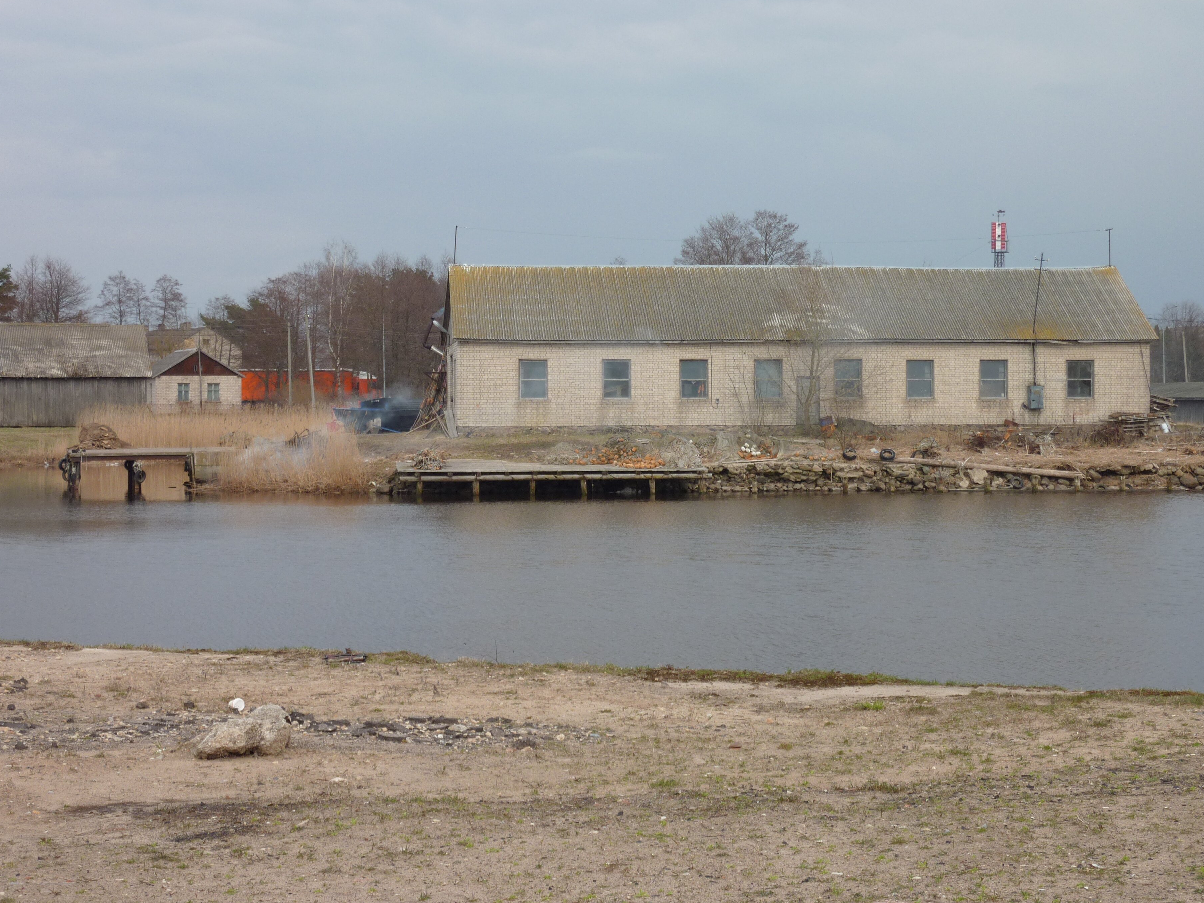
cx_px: 609
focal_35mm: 73
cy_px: 450
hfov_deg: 26.7
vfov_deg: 20.2
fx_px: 2539
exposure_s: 1/250
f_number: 4.1
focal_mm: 11.9
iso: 80
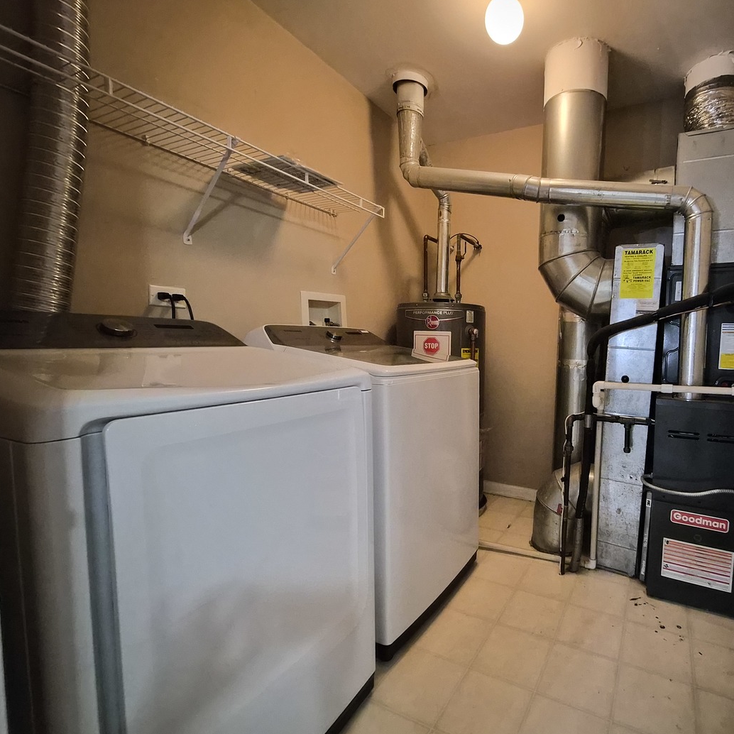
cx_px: 495
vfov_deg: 87.4
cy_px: 367
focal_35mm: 16
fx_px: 384
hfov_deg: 84.1
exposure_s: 1/60
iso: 1000
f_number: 2.2
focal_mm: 1.7
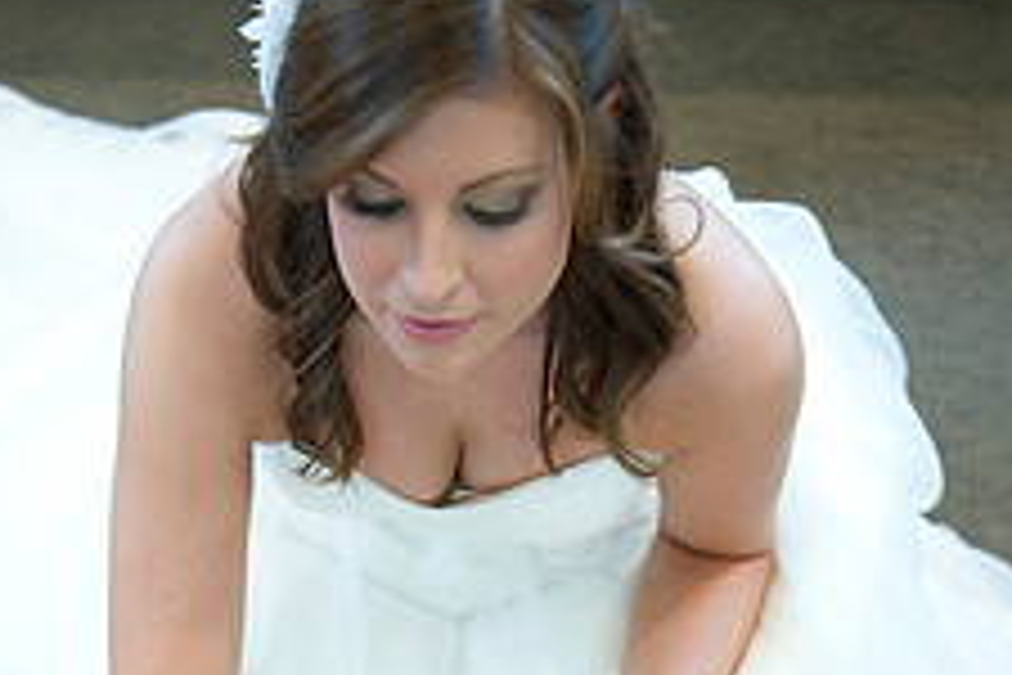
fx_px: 2361
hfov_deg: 24.2
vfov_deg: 15.6
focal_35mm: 84
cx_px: 430
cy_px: 842
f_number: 2.8
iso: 800
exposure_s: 1/80
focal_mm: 42
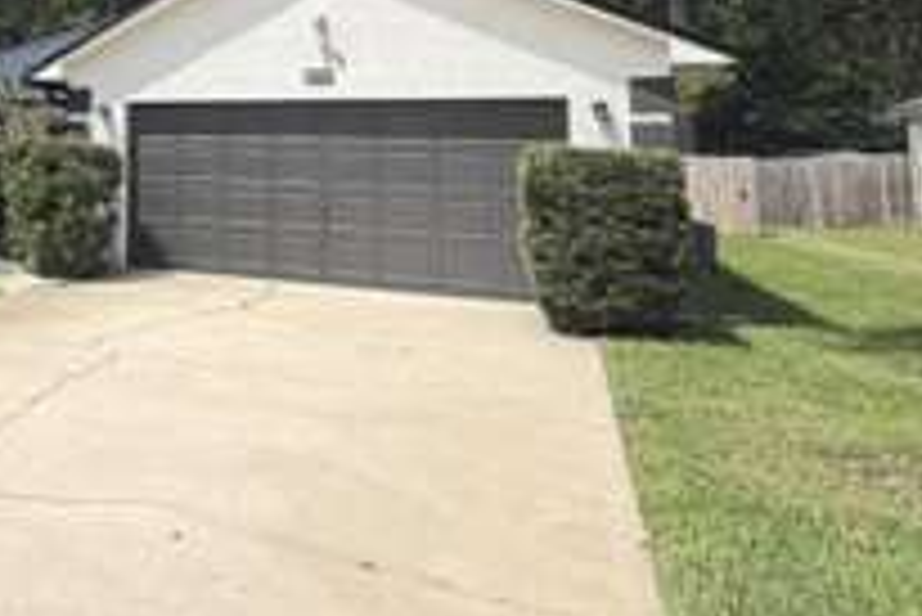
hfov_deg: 47.7
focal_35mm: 34
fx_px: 871
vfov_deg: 36.7
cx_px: 31
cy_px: 74
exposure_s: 1/770
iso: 40
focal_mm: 2.22
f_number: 2.2
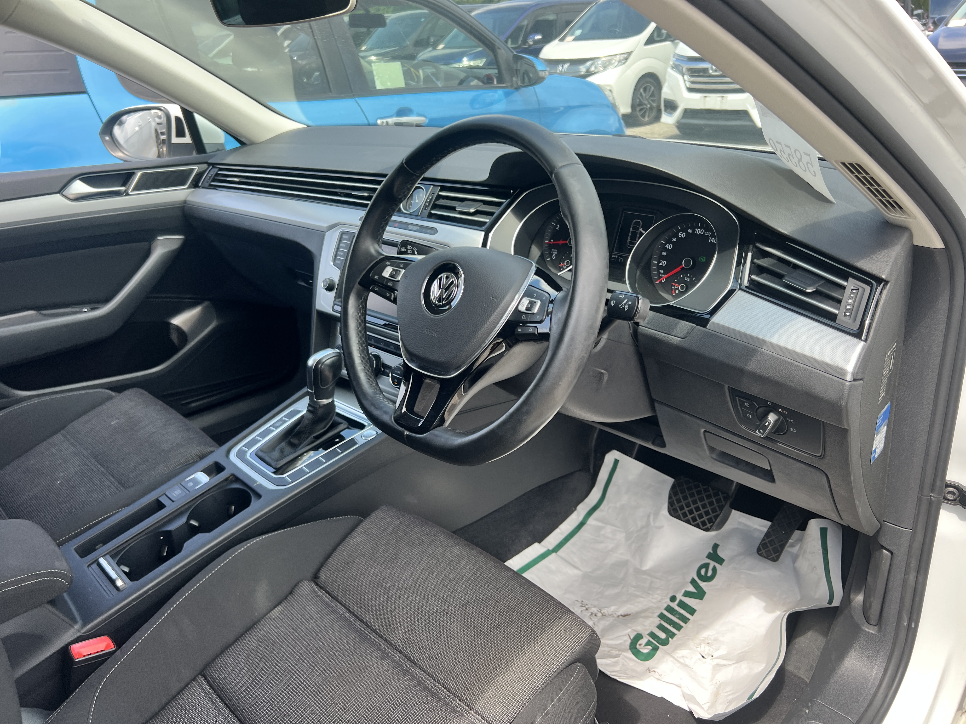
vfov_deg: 53.1
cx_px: 483
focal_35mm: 26
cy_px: 362
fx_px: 726
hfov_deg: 67.3
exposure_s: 1/497
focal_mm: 5.7
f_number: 1.5
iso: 50
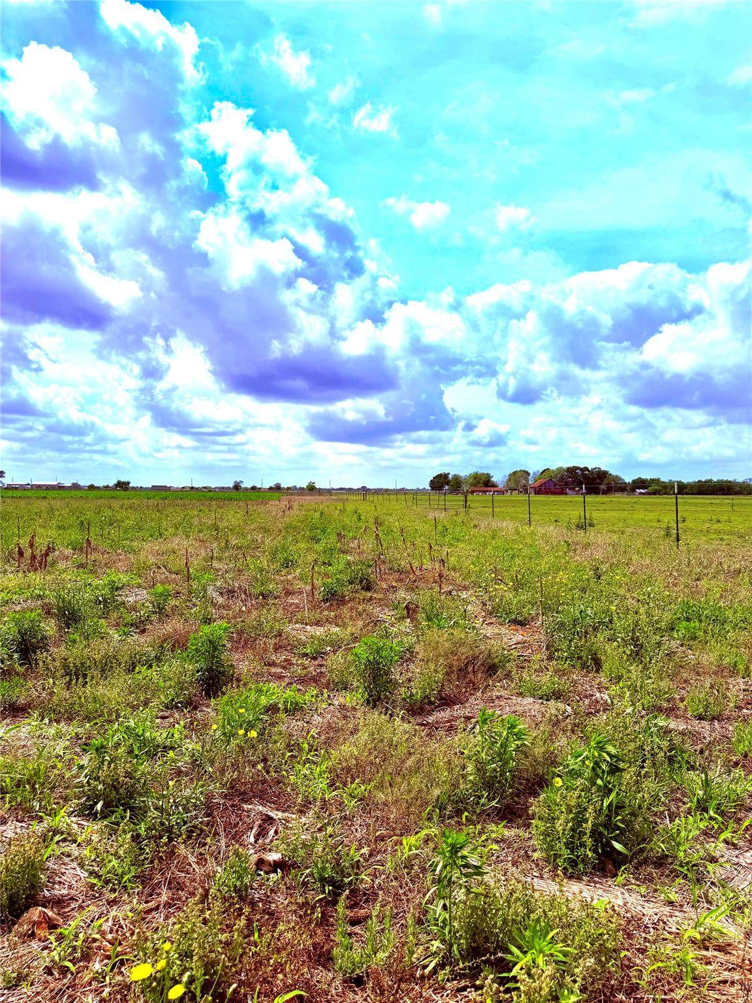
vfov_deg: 71.6
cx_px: 376
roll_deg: +0.3
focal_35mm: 24
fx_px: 695
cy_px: 502
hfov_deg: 56.8
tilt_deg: -0.4
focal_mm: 6.76
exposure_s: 1/10309
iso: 80
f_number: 1.78
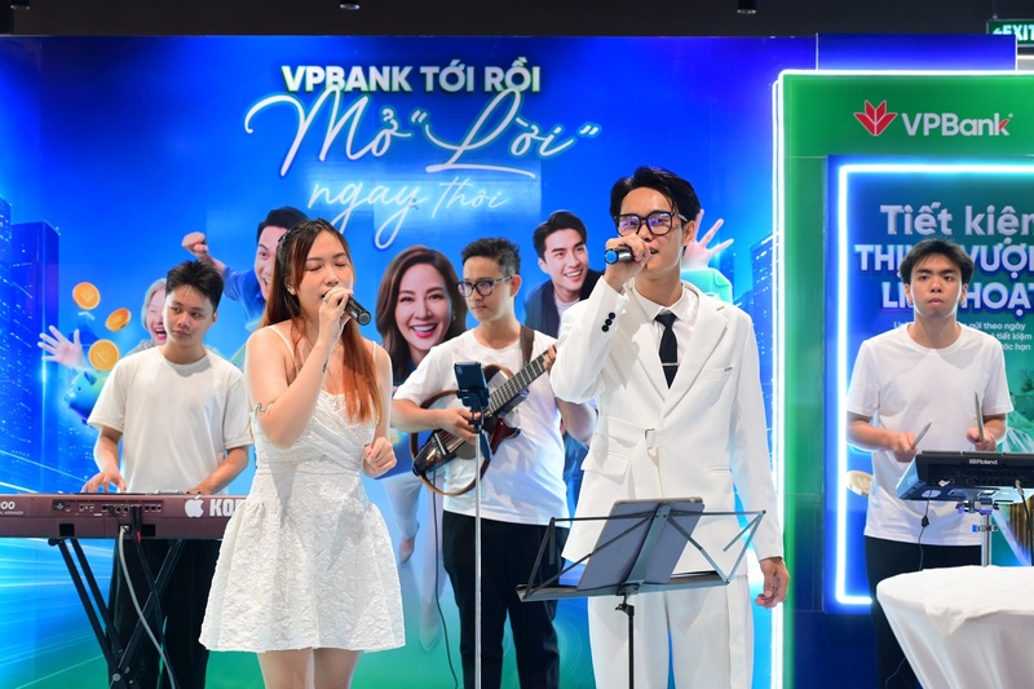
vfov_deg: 24.6
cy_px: 344
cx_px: 517
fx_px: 1579
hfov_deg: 36.3
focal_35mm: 55
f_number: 4
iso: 1600
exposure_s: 1/160
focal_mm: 55
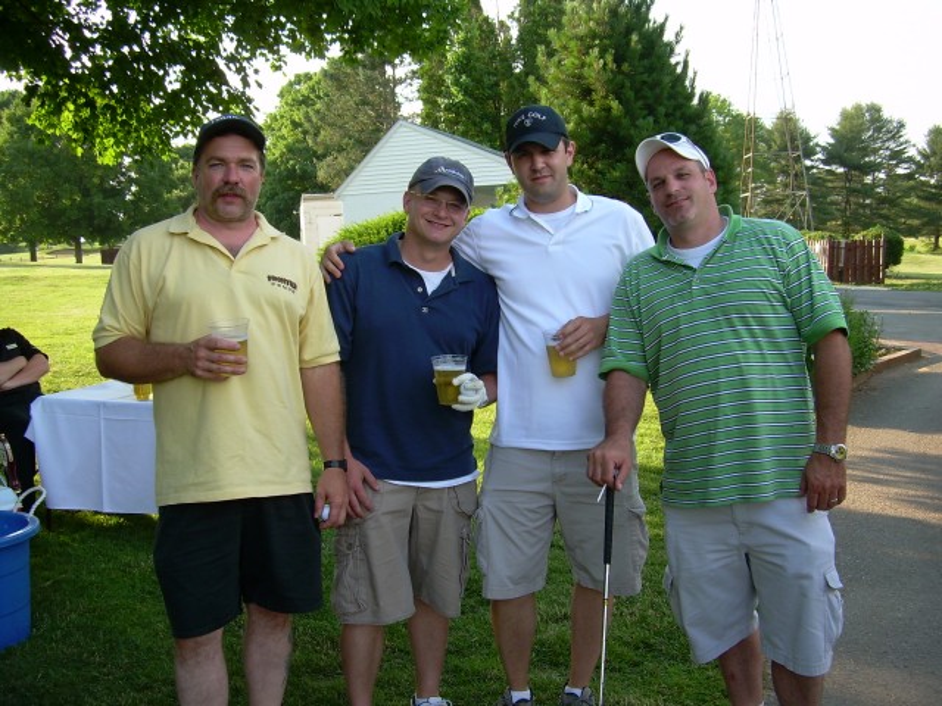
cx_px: 471
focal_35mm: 38
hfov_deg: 49.0
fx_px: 1034
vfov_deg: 37.7
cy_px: 353
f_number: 2.8
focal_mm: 6.3
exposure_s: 1/177
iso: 50
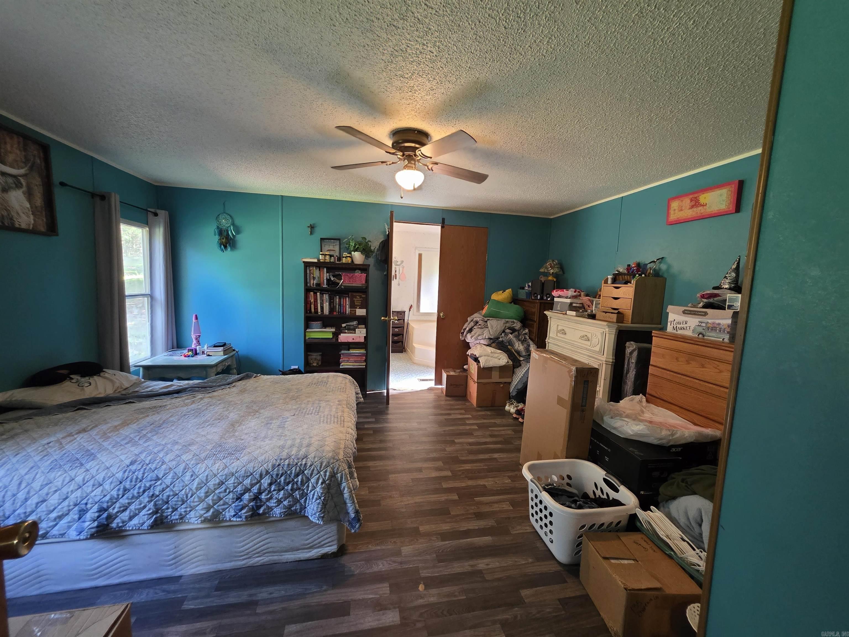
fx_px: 319
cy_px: 318
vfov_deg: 89.9
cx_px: 424
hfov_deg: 106.2
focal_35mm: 13
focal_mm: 2.2
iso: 500
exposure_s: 1/60
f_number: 1.9
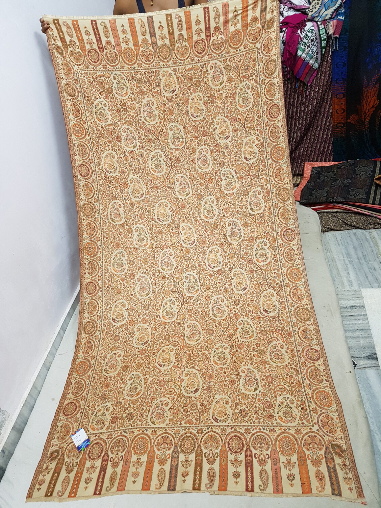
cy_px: 254
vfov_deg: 67.3
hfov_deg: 53.1
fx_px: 382
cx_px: 190
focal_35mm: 26
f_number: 1.7
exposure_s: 1/25
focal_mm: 4.2
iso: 200
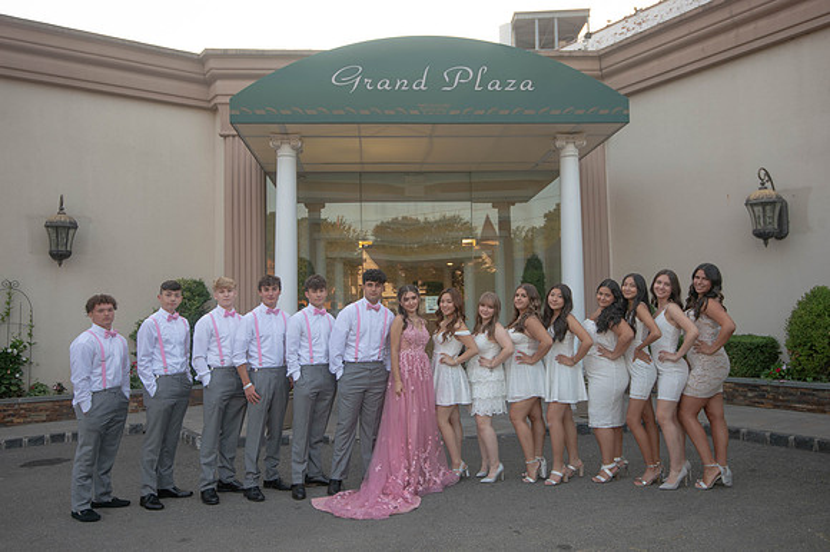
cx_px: 415
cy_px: 276
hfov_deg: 63.7
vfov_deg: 44.9
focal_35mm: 29
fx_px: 668
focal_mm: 29
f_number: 4.5
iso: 100
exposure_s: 1/80
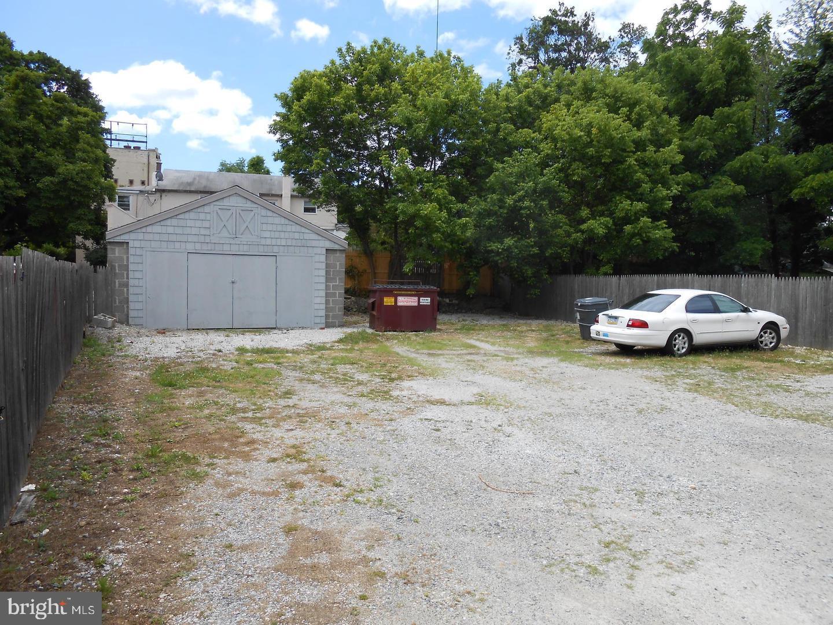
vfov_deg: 53.1
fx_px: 626
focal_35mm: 26
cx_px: 416
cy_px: 312
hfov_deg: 67.3
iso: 80
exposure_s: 1/500
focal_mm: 4.6
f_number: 3.5
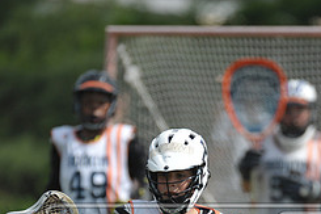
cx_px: 202
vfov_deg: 1.4
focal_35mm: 947
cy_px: 252
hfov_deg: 2.2
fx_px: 8438
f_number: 4
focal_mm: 400
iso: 640
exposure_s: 1/4000
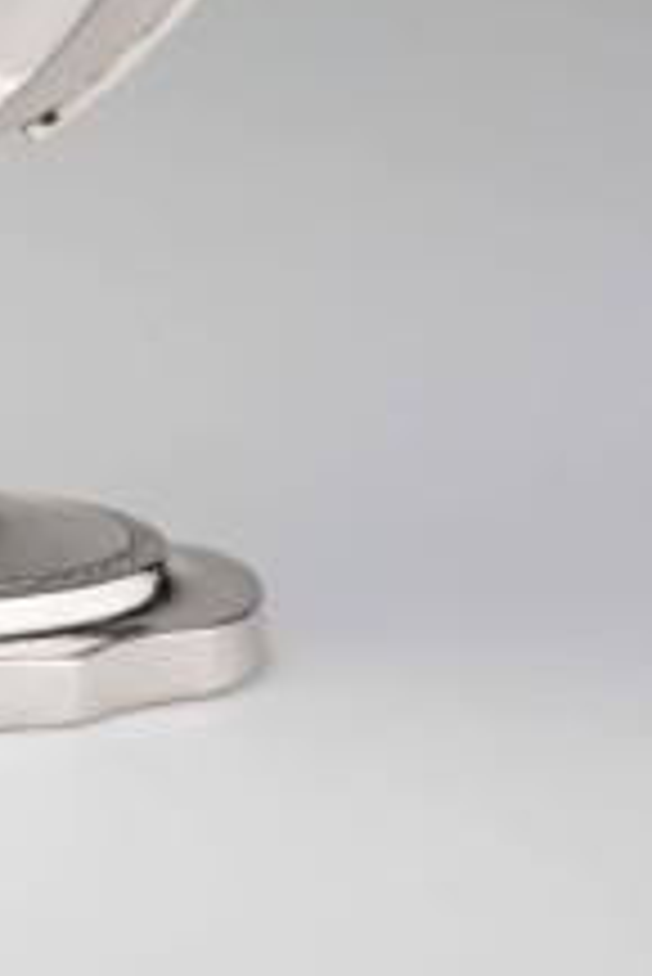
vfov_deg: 5.6
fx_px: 9818
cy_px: -457
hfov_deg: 3.8
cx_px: -288
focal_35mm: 362
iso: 100
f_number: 22
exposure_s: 1/125
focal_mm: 105
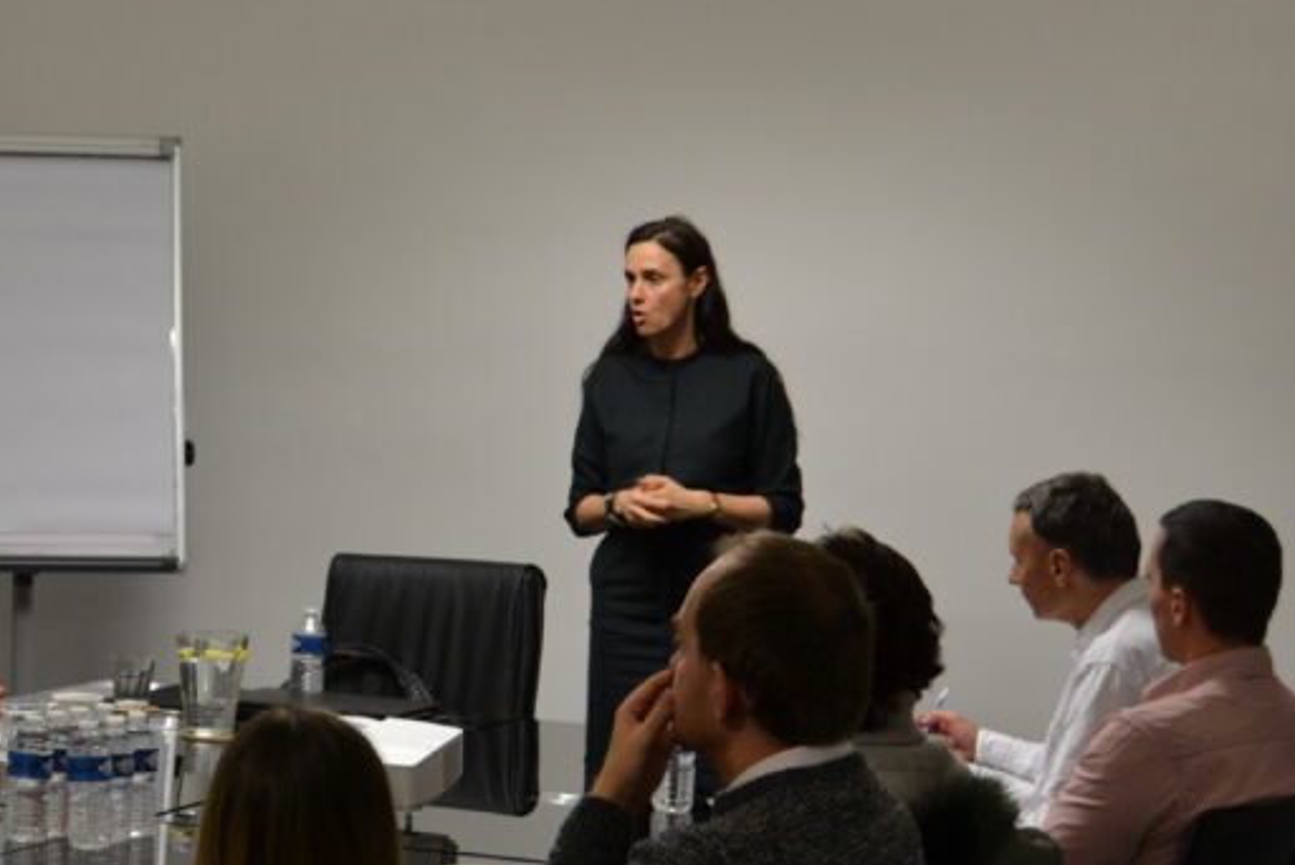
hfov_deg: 19.9
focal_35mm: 102
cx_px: 321
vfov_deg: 13.4
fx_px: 3671
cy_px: 401
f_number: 5
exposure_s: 1/15
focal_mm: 34
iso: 560
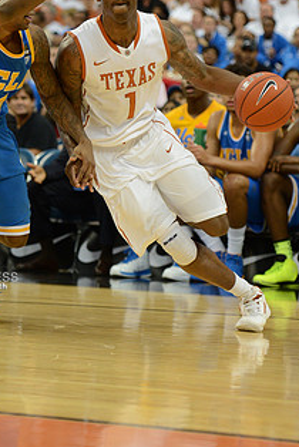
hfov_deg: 9.4
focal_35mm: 146
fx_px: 1815
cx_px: 124
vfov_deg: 14.0
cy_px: 151
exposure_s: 1/1250
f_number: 2.8
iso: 2000
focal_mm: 102
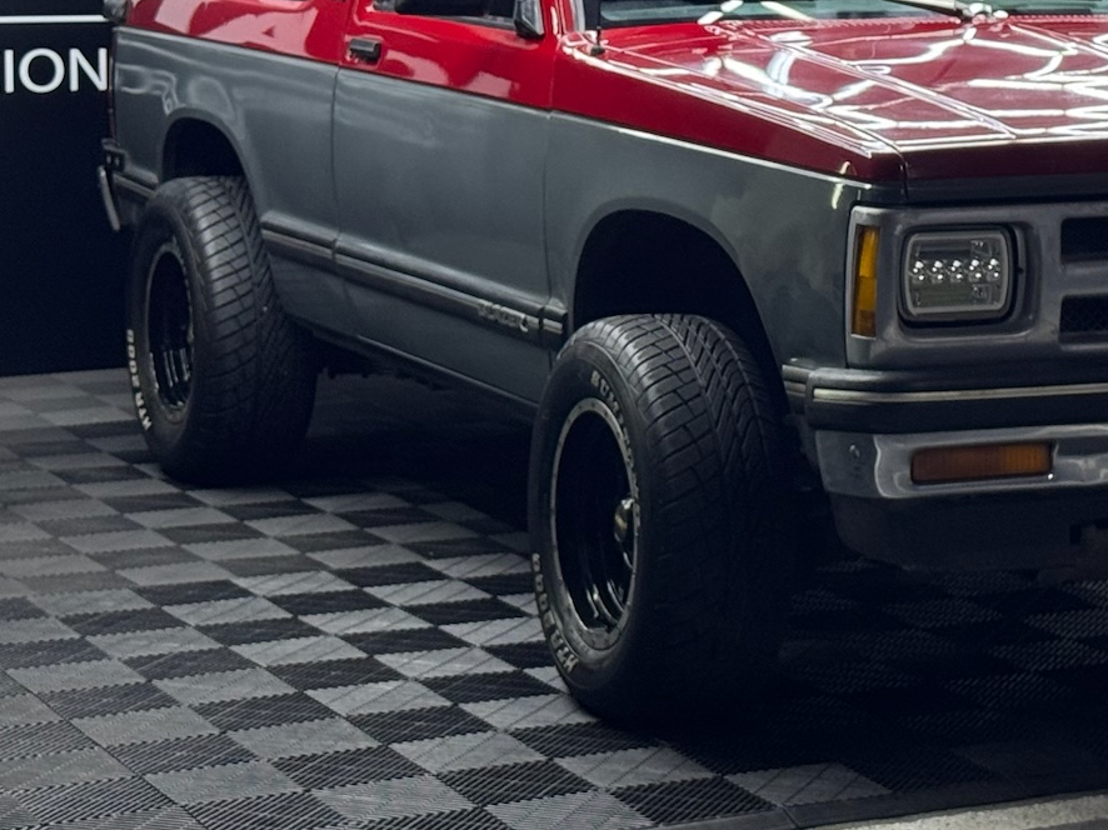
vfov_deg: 13.3
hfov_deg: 17.6
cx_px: 815
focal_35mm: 111
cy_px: 190
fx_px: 3552
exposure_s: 1/60
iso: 200
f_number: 1.78
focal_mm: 6.76
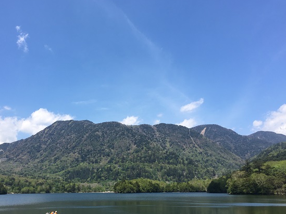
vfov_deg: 37.5
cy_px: 132
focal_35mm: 38
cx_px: 119
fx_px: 314
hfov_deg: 48.8
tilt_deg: +10.5
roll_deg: +0.3
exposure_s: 1/1350
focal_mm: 4.15
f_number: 2.2
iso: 25
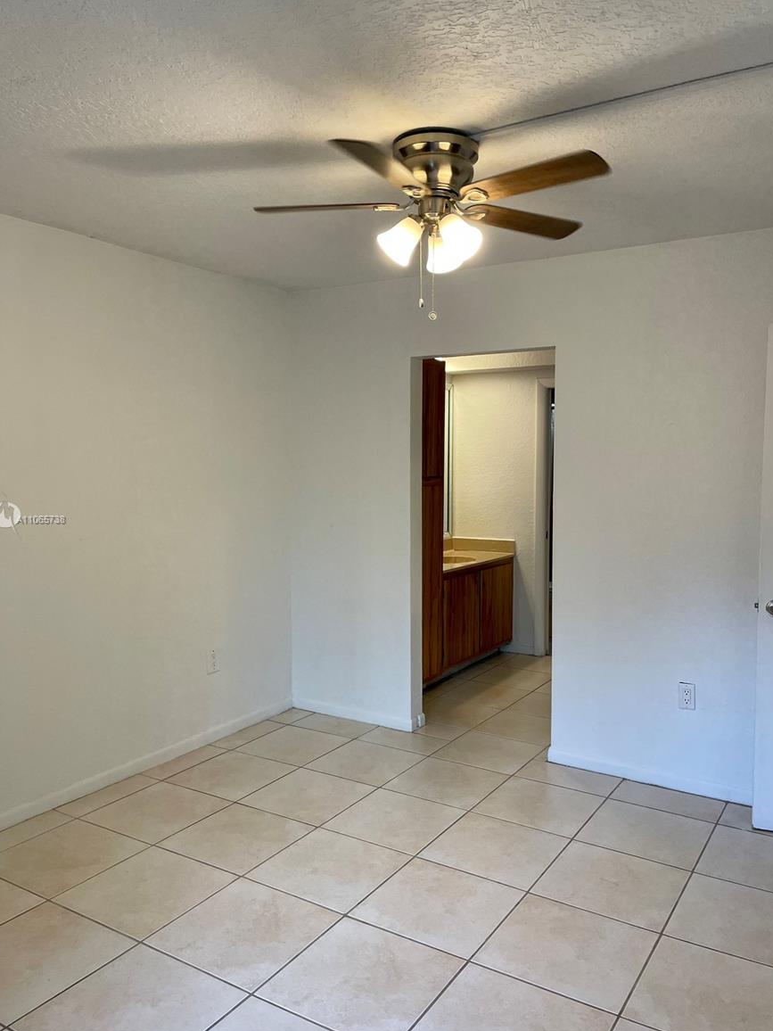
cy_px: 520
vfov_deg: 65.3
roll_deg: +0.0
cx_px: 387
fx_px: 804
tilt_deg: -4.6
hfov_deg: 51.4
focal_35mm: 27
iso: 64
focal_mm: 4.2
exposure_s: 1/120
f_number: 1.6
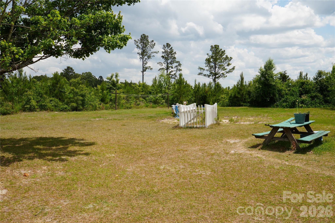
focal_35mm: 36
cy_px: 112
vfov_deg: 36.9
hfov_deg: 53.1
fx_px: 335
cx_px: 168
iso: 100
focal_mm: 24
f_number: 10
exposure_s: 1/160
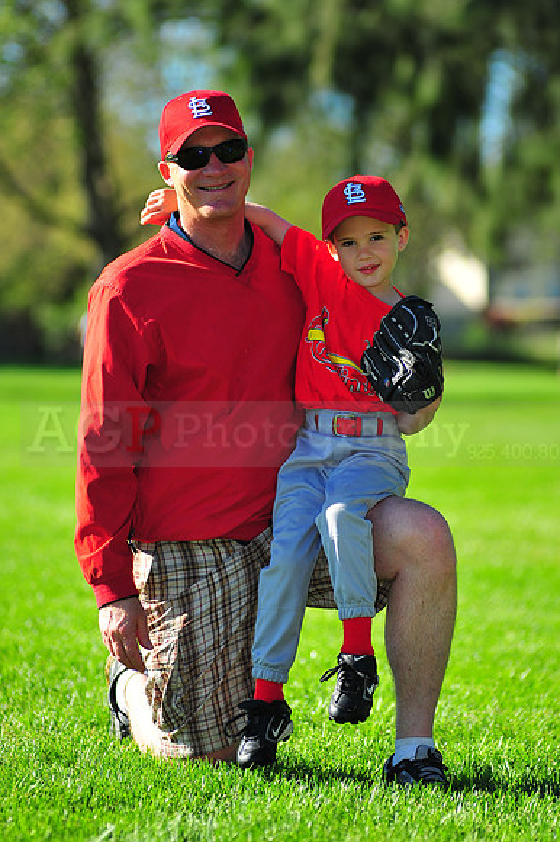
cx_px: 280
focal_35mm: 180
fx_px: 4205
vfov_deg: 11.4
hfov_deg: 7.6
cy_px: 421
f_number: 4
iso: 200
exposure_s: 1/1000
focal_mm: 180
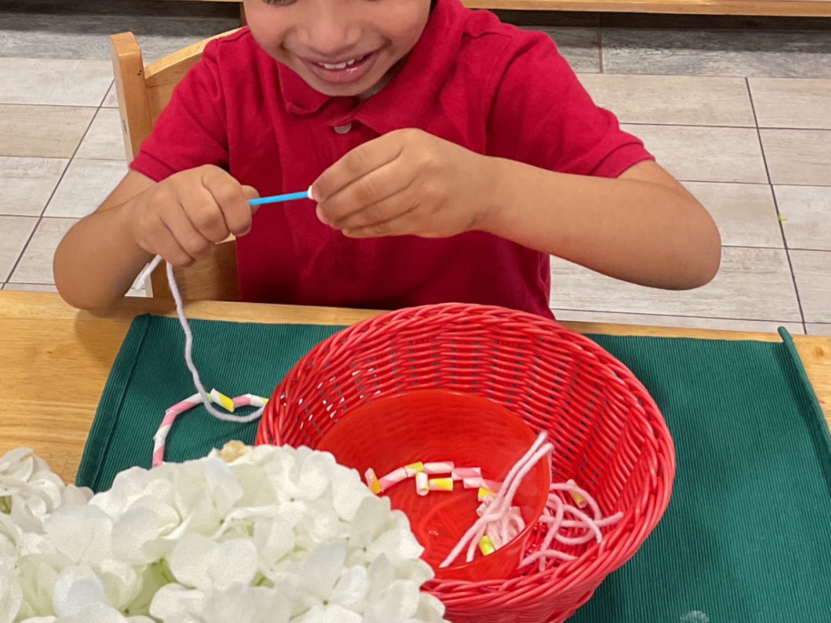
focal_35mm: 60
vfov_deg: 24.2
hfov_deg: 32.1
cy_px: 165
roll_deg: +2.1
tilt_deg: -33.6
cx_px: 331
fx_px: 1440
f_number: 1.8
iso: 100
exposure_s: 1/60
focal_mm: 3
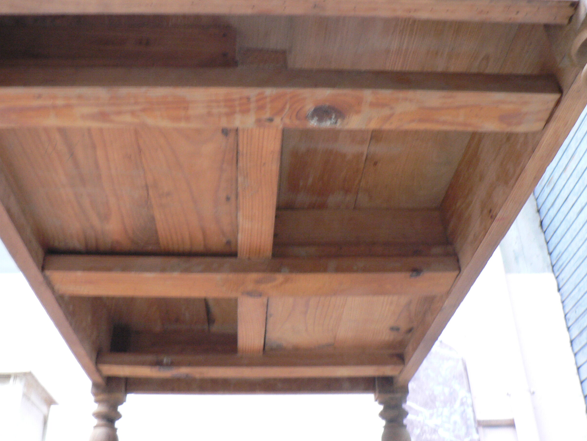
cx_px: 284
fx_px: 644
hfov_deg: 49.0
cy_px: 213
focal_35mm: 38
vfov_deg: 37.7
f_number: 2.8
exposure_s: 1/8
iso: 200
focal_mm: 6
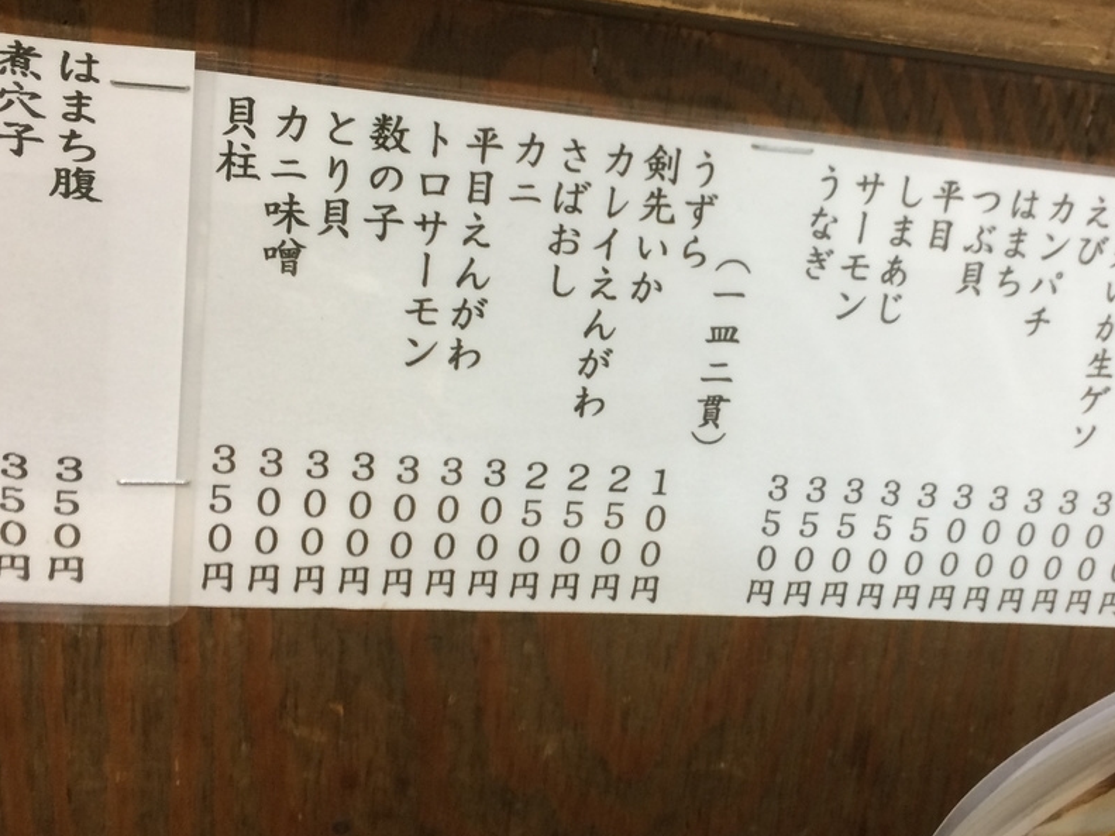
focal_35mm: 44
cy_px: 398
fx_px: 1417
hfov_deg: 42.5
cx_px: 719
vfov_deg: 32.9
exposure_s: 1/30
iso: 100
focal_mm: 4.15
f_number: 2.2
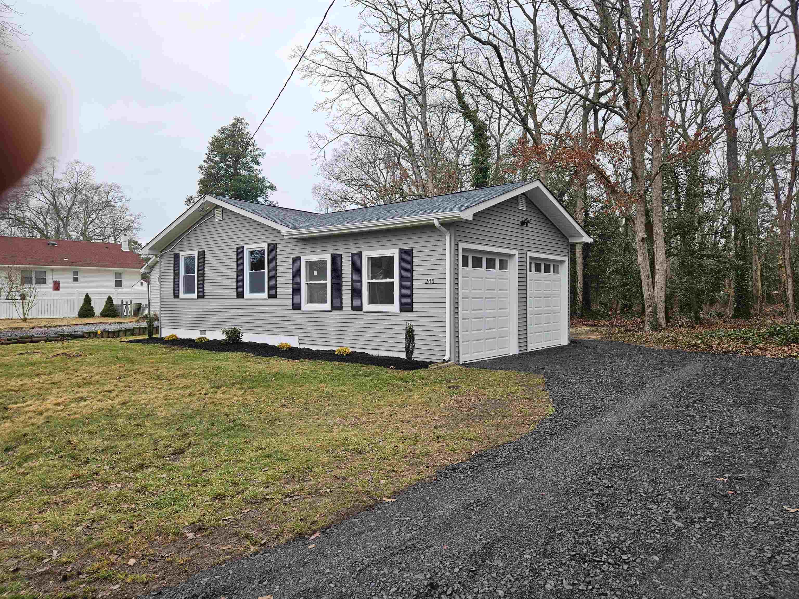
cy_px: 300
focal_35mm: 23
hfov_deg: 73.9
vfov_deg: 58.9
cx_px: 400
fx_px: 531
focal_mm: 5.4
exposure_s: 1/257
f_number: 1.8
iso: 25
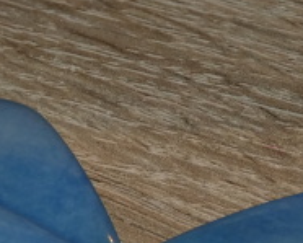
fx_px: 1328
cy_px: 70
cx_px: 172
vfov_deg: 10.4
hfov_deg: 13.0
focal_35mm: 148
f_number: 3.9
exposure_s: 1/60
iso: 160
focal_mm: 9.5
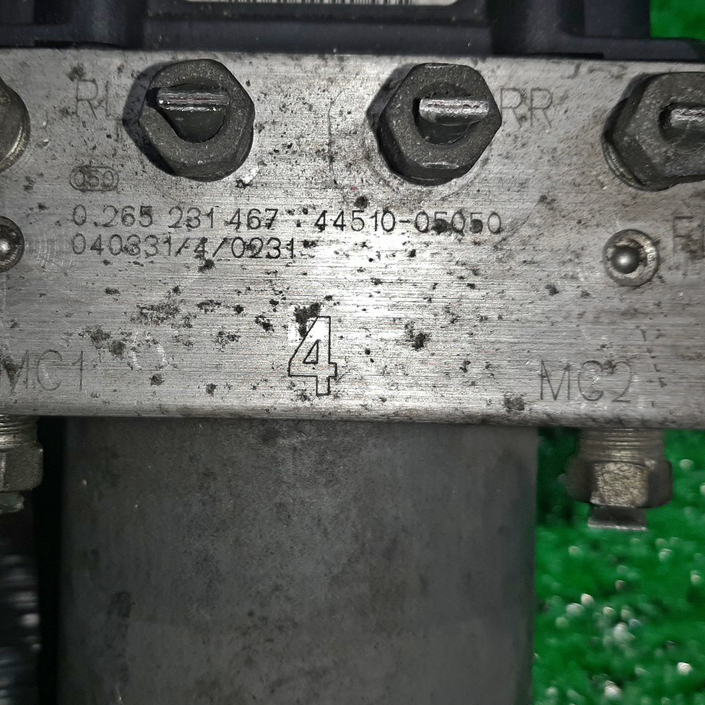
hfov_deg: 46.8
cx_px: 268
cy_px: 317
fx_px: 806
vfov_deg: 47.2
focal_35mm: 35
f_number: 1.7
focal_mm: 3.93
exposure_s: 1/112
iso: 40
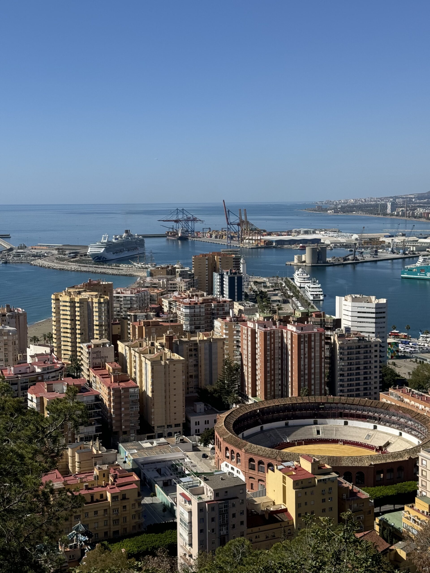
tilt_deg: -6.9
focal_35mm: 48
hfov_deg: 30.3
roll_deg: +1.0
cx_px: 215
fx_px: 795
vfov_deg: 39.7
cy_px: 286
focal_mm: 6.76
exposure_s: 1/6410
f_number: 1.78
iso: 64
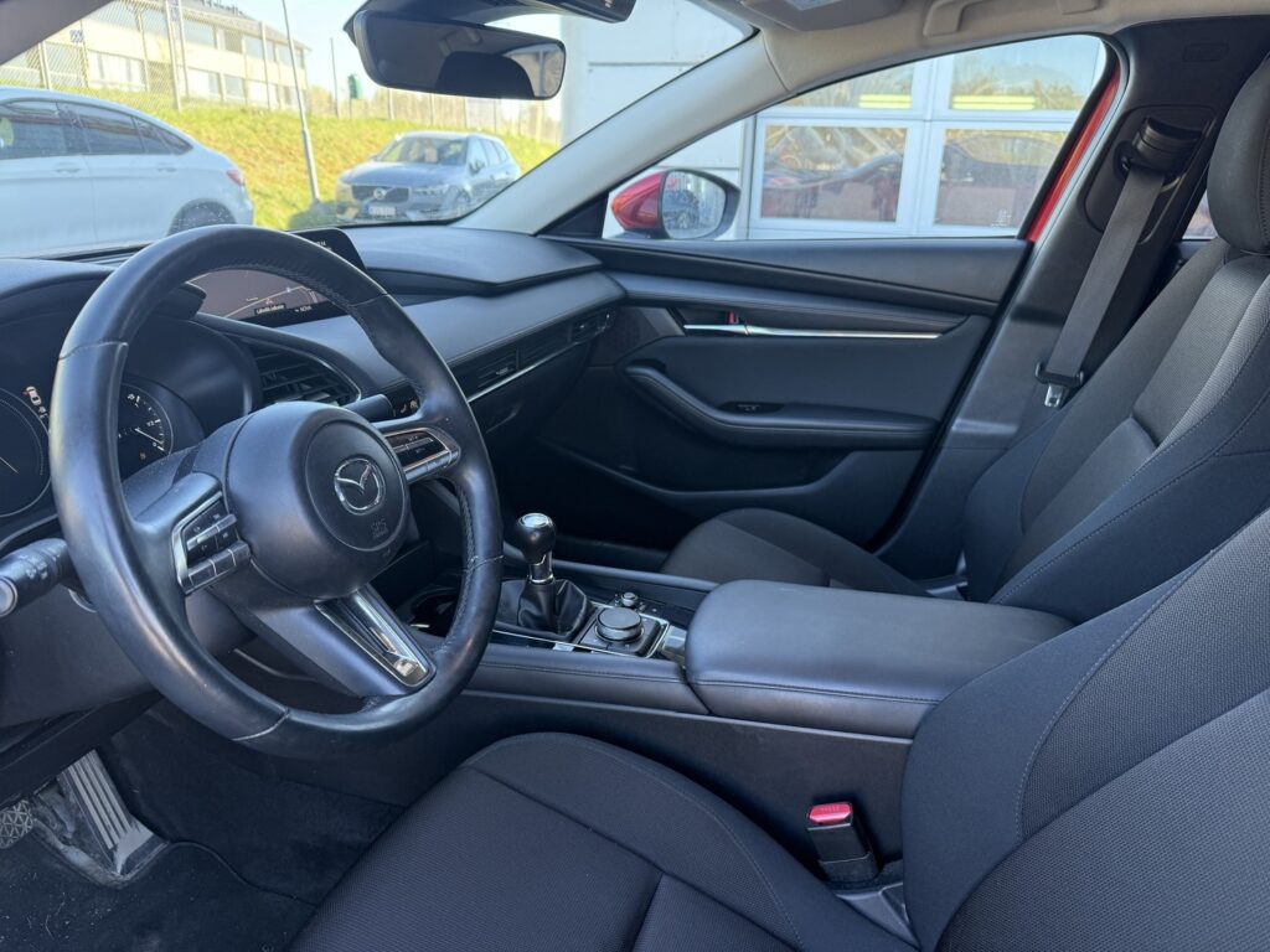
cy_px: 476
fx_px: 881
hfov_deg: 71.6
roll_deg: -1.7
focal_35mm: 24
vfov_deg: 56.8
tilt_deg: -19.0
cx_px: 635
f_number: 1.78
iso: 125
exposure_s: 1/100
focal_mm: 6.76
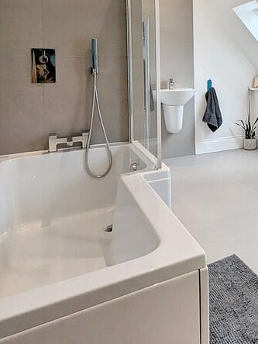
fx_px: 298
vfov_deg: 56.1
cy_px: 74
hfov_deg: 39.7
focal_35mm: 30
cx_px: 272
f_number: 2.2
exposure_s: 1/155
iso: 49
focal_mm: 1.9
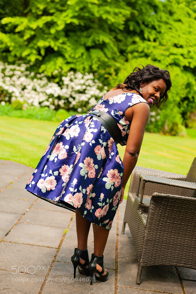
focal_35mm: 50
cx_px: 98
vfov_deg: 39.6
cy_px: 147
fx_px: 409
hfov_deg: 27.0
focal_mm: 50
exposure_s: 1/500
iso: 200
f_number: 2.8
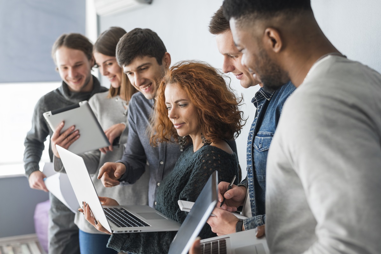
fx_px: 529
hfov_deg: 39.6
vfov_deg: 27.0
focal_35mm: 50
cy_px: 127
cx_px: 190
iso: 400
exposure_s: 1/160
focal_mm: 50
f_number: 2.8
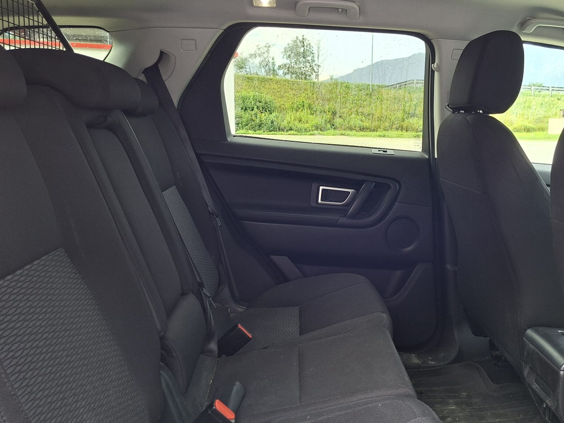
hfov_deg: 56.3
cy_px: 193
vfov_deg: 44.1
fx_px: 521
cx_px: 345
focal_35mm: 32
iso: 125
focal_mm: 5.54
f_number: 1.8
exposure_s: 1/100
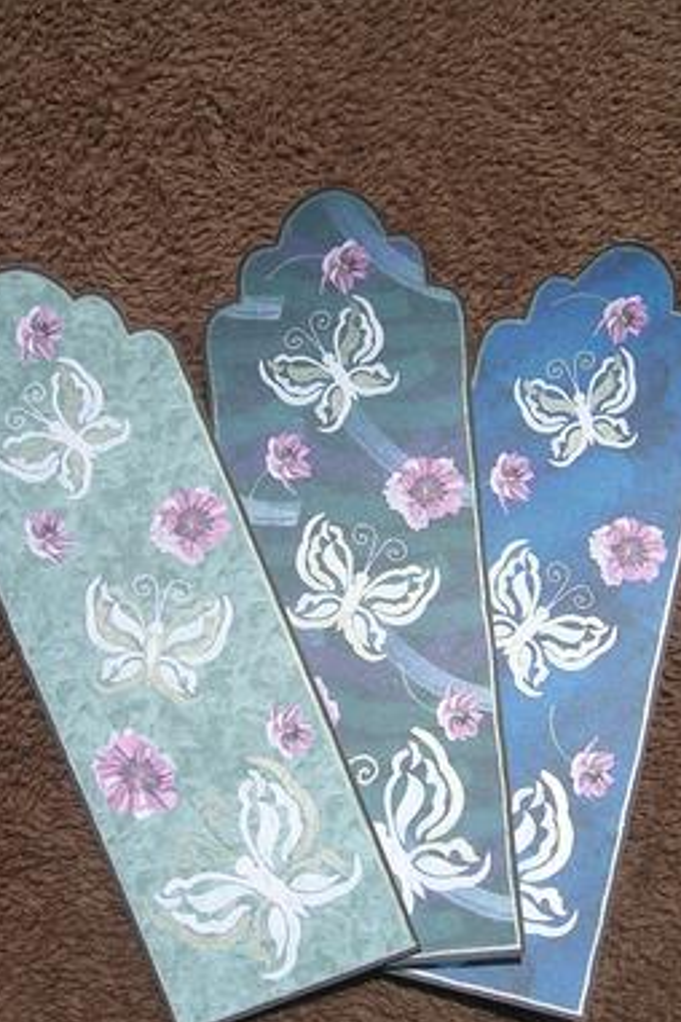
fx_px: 1220
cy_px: 534
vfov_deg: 45.4
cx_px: 346
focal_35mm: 43
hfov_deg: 31.2
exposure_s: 1/776
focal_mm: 5.4
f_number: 4.8
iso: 50
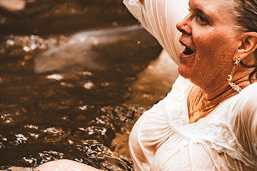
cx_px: 151
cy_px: 89
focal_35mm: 255
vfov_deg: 5.4
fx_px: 1819
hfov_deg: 8.1
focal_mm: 155
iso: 1000
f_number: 2.8
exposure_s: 1/400
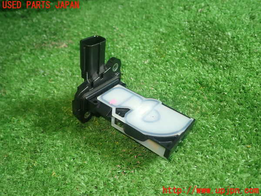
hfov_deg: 60.0
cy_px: 98
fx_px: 226
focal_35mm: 30
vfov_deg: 46.8
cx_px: 130
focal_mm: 5.4
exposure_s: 1/60
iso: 200
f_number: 2.3
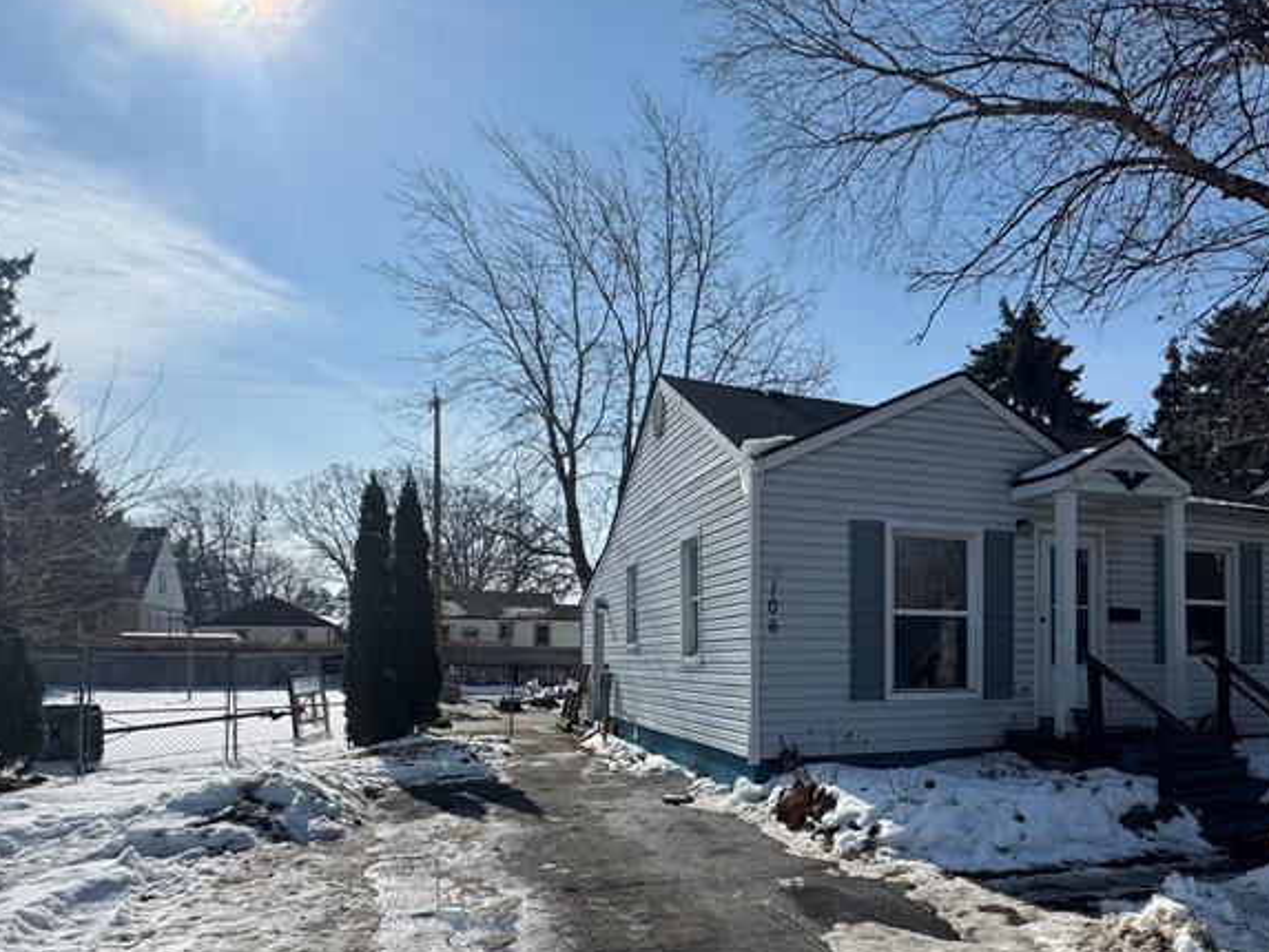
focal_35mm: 25
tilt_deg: +0.7
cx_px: 839
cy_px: 646
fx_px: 917
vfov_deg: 53.6
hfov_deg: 67.6
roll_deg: -0.5
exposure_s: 1/3390
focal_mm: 2.22
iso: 50
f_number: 2.2
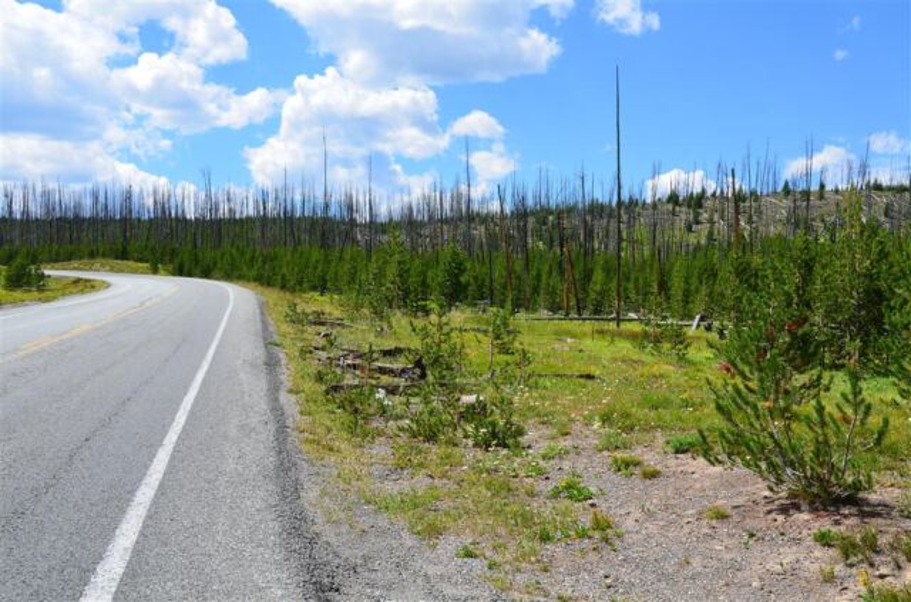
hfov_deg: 45.1
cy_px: 301
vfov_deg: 30.7
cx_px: 456
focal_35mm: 44
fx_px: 1098
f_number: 11
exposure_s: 1/125
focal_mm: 29
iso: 100
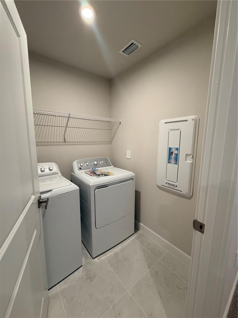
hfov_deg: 85.7
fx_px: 128
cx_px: 119
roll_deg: -0.3
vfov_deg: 102.1
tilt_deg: -7.0
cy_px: 159
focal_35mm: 14
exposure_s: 1/120
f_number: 2.2
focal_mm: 2.22
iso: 320
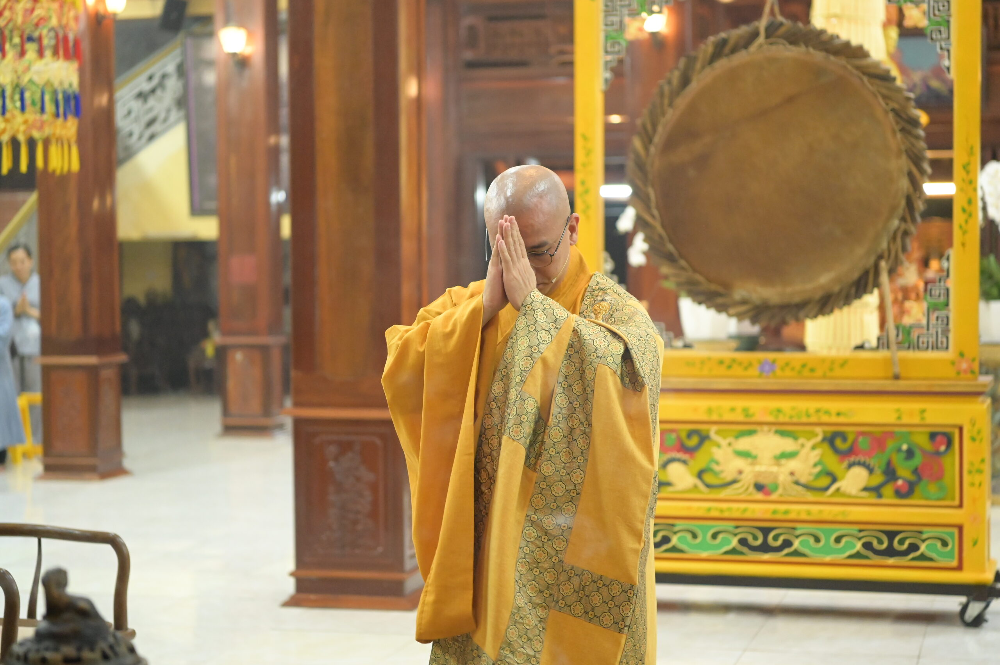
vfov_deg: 19.4
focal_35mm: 70
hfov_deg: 28.9
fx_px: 1943
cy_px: 332
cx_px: 500
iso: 8000
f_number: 2.8
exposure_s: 1/160
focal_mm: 70
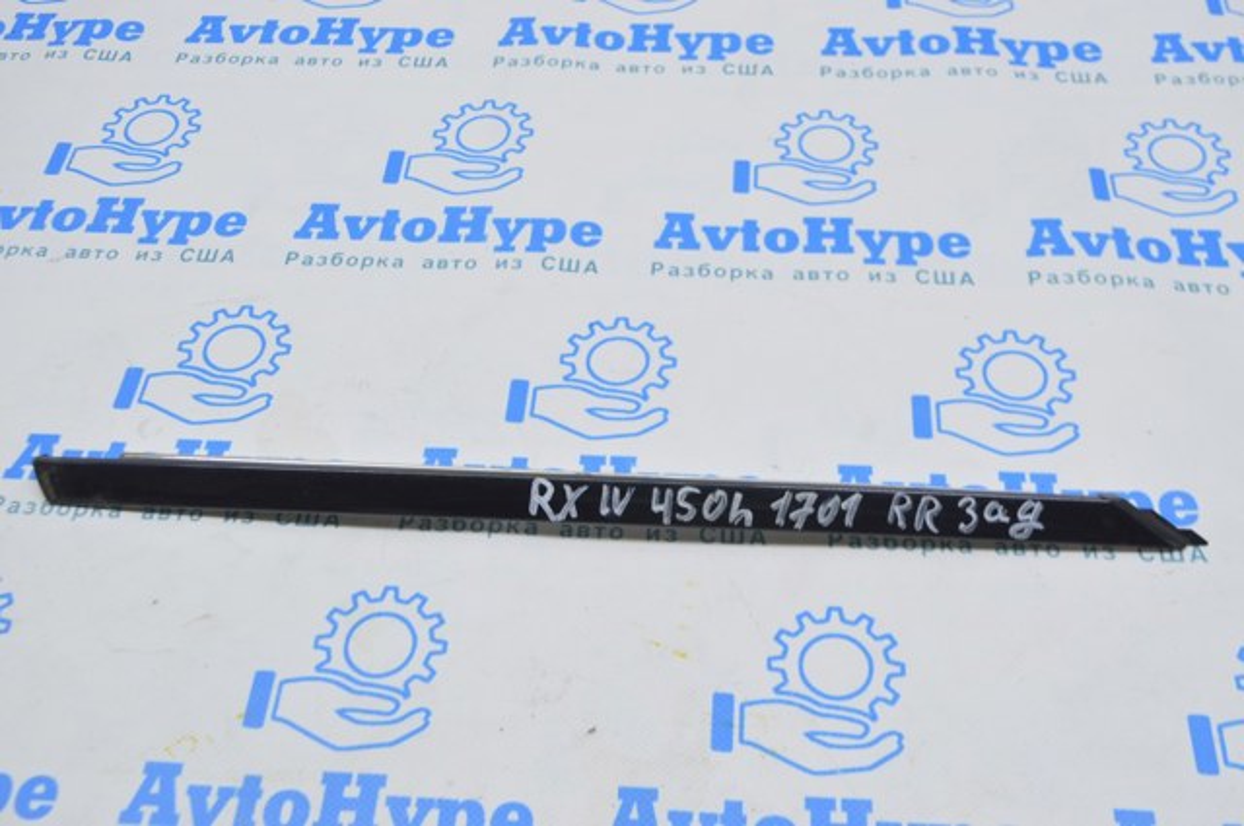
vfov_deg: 32.9
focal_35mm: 40
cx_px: 622
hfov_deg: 48.0
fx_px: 1398
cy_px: 413
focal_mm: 27
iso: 400
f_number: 5.6
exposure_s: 1/20
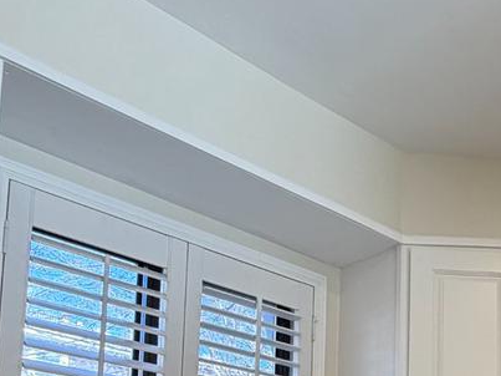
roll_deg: -0.1
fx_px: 723
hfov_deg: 34.4
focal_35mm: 50
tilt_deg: +5.6
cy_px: 486
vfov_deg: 25.2
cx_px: 513
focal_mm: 2.22
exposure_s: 1/120
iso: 100
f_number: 2.2
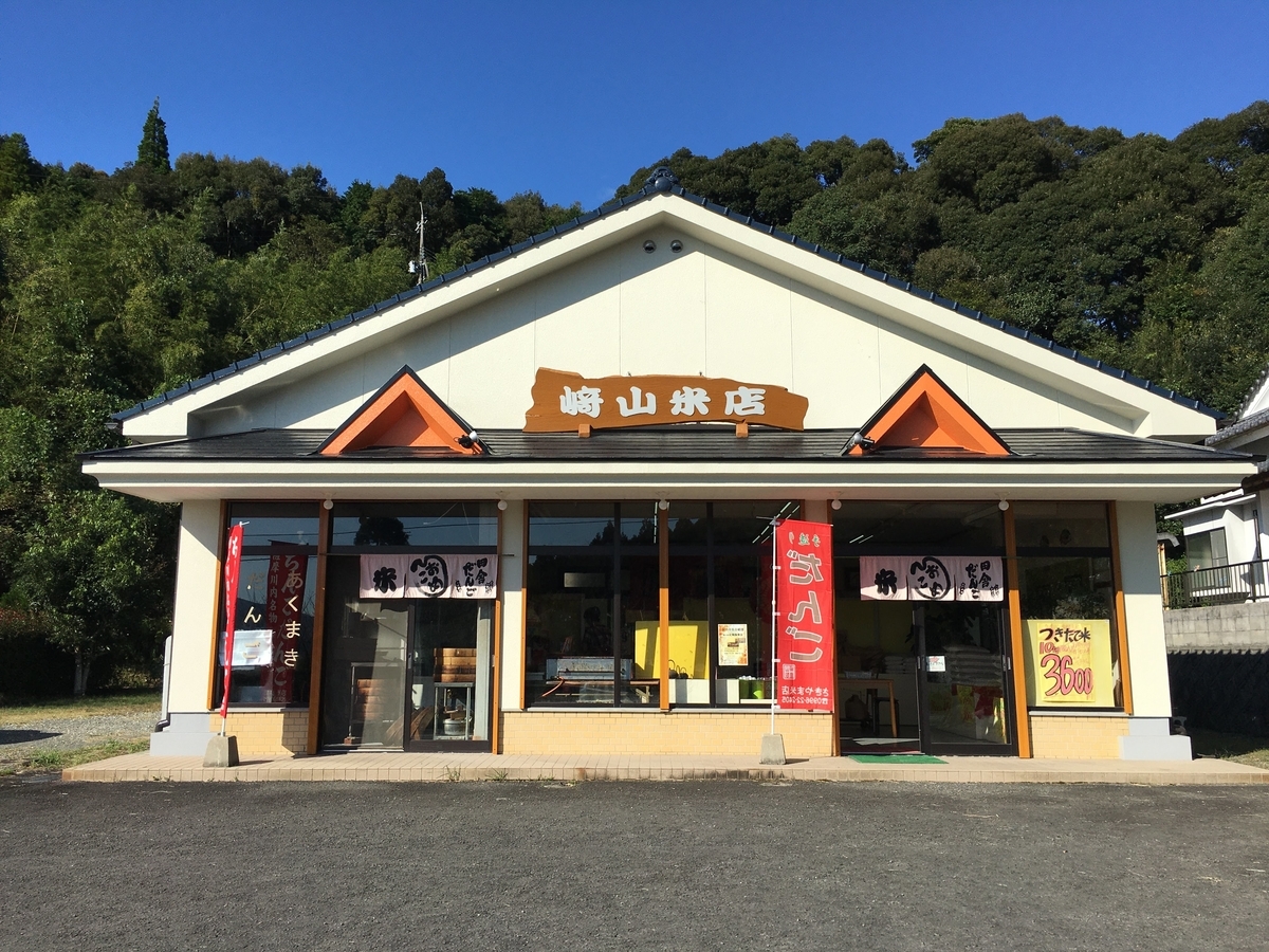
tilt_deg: +8.1
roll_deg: -0.4
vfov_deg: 48.2
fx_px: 1063
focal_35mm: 29
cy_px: 476
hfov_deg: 61.7
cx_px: 634
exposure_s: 1/2404
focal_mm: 4.15
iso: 25
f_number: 2.2
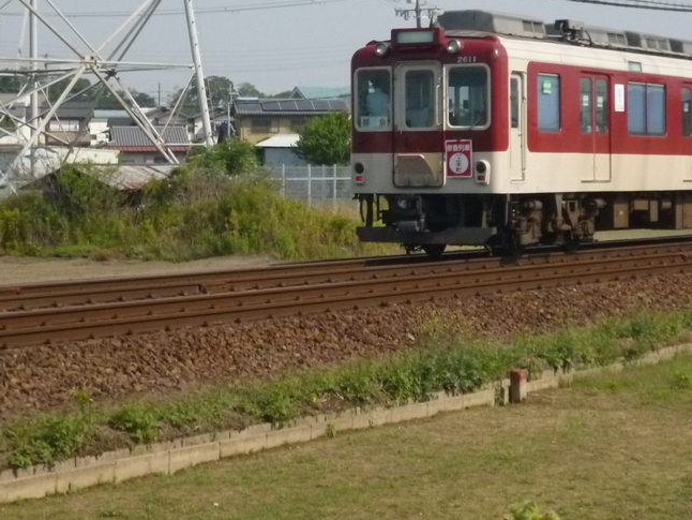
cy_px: 137
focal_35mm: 104
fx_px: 2080
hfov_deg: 18.8
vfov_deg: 14.2
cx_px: 447
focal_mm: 10
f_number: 13
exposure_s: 1/320
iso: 500
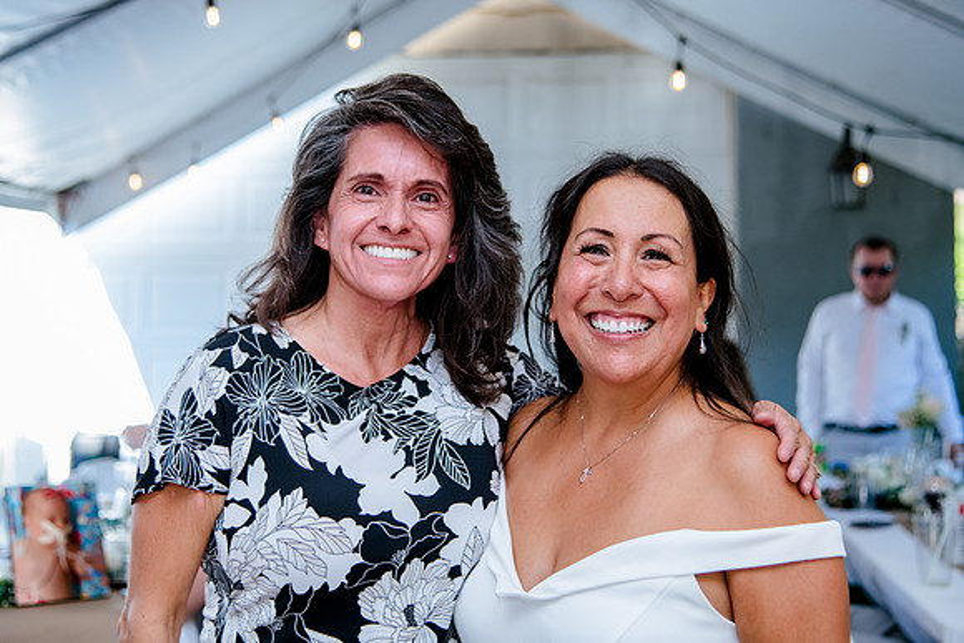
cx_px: 445
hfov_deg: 30.2
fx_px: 1785
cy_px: 263
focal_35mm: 67
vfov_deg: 20.4
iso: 640
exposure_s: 1/320
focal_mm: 55
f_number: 4
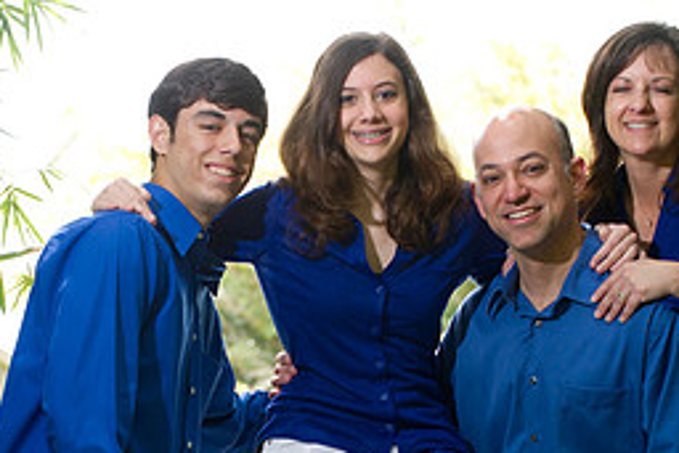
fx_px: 4699
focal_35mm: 249
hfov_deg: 8.3
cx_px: 273
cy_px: 403
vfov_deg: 5.5
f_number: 4.5
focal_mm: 110
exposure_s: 1/200
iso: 320
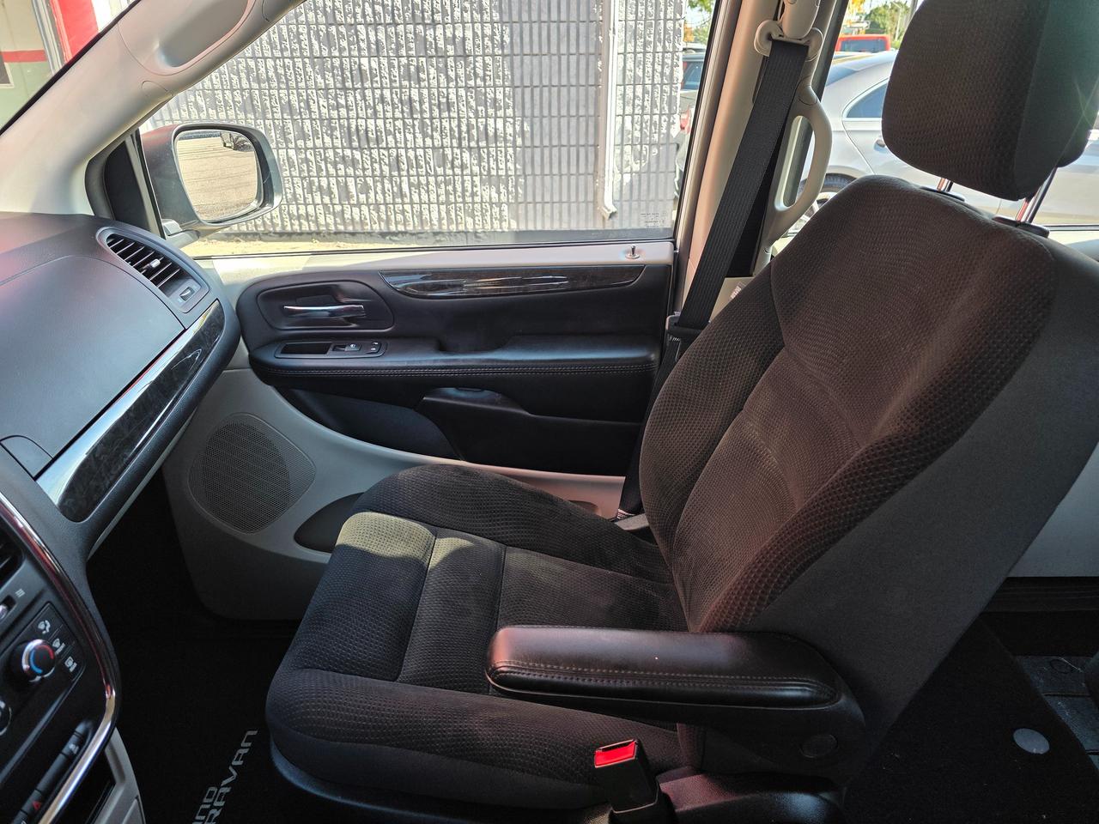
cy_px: 412
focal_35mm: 23
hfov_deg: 73.9
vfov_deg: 58.9
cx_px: 550
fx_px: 730
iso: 50
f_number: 1.7
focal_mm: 6.3
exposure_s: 1/180
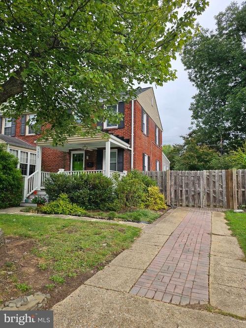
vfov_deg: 73.9
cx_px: 123
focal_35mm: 23
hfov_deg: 58.9
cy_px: 164
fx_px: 218
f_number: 1.7
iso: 10
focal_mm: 6.3
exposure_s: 1/249
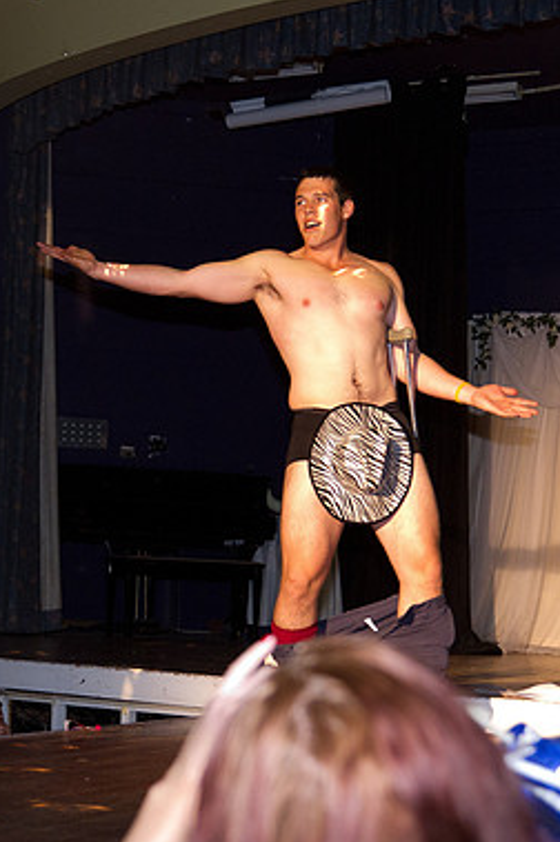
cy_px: 421
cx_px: 31
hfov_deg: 17.2
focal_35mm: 78
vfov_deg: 26.0
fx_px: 1823
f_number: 2.8
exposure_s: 1/160
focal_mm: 34.38
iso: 1600
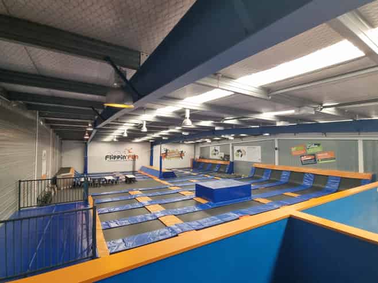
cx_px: 189
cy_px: 142
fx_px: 142
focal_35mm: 13
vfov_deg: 89.9
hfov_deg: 106.2
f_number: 2.2
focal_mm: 2.2
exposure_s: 1/100
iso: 100
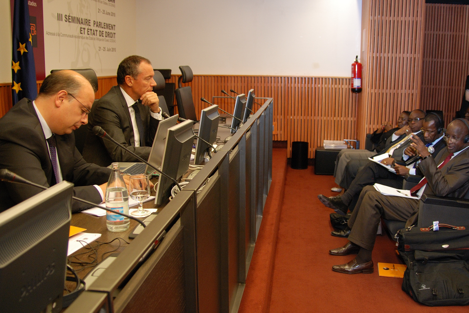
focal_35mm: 27
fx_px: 352
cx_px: 234
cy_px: 156
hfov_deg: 67.4
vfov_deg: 47.9
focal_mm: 18
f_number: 3.5
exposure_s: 1/50
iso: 400
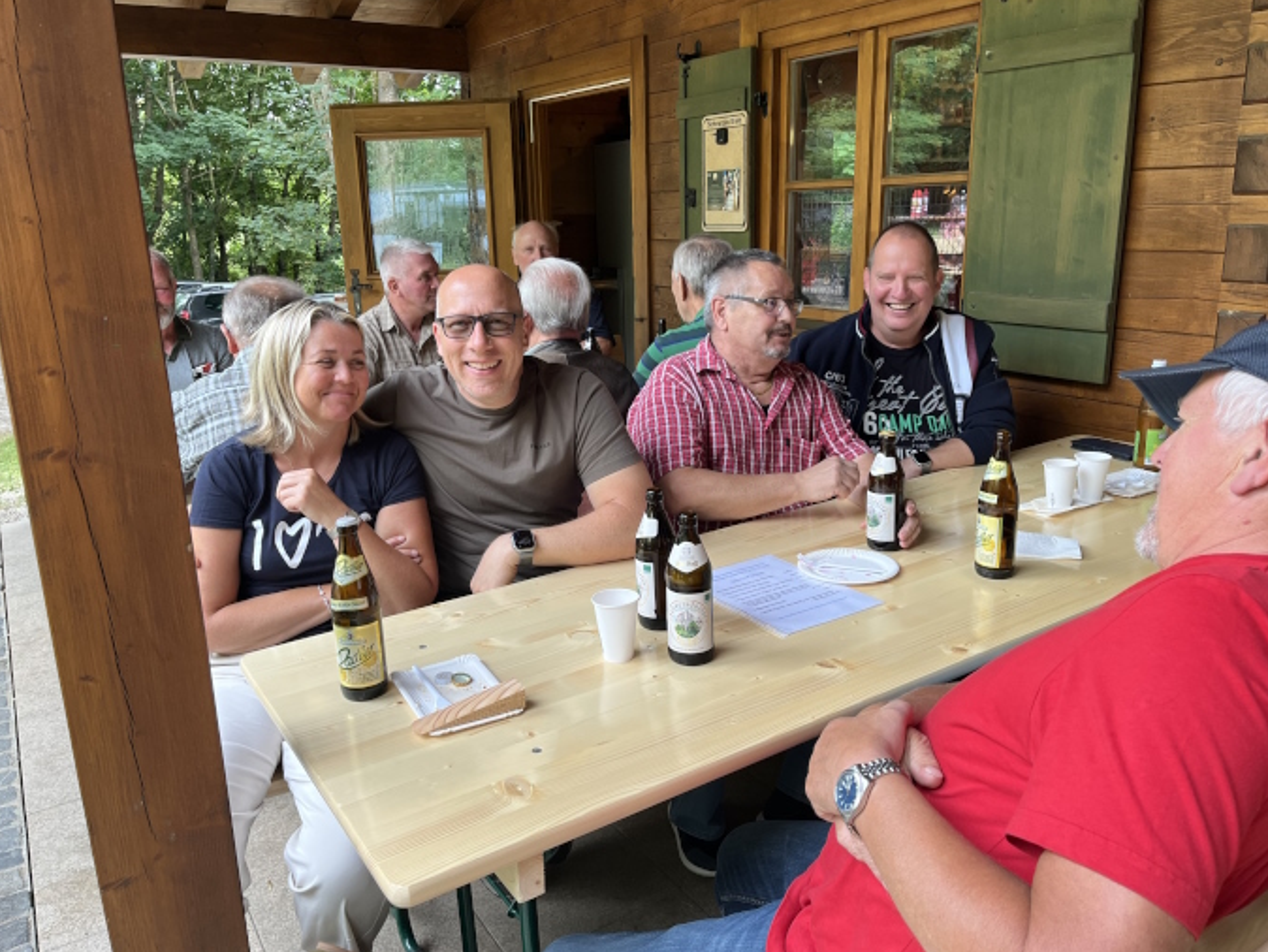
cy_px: 477
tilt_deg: -13.6
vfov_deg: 51.4
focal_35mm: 27
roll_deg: +1.1
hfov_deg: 65.3
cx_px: 632
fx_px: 989
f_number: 1.6
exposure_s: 1/122
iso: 40
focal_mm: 5.1
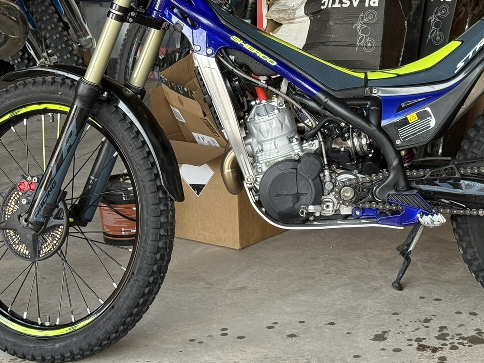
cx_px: 329
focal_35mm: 88
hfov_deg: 22.1
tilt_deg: -10.0
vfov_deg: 16.7
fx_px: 1231
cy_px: 100
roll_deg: +1.7
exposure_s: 1/242
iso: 125
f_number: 1.78
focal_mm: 6.76
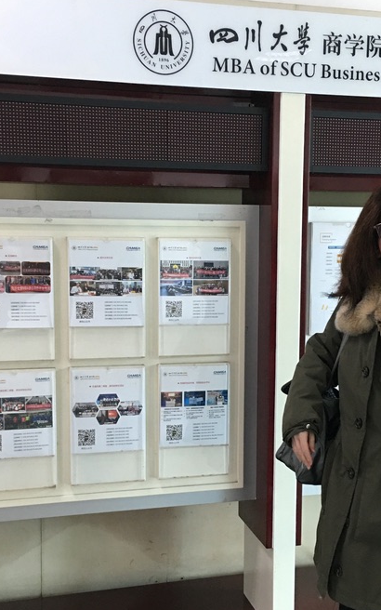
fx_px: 797
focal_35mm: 48
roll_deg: -0.9
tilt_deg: -7.5
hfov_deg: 26.8
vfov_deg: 41.7
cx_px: 218
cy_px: 352
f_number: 2.2
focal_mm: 4.15
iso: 100
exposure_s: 1/17
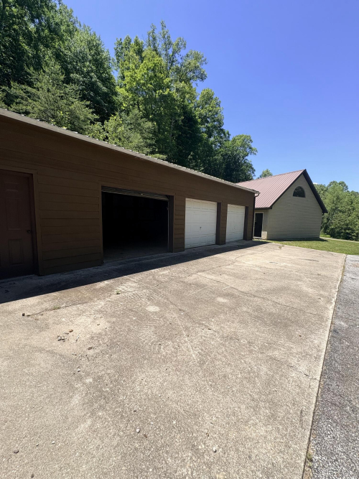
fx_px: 194
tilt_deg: -5.5
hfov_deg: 85.7
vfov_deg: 102.1
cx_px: 180
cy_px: 240
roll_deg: -1.2
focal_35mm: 14
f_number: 2.2
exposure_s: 1/1236
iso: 40
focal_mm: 2.22
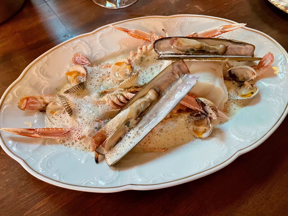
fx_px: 216
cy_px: 108
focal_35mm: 26
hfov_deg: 67.3
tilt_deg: -56.5
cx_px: 144
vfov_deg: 53.1
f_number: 1.6
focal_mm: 4.2
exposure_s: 1/33
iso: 640
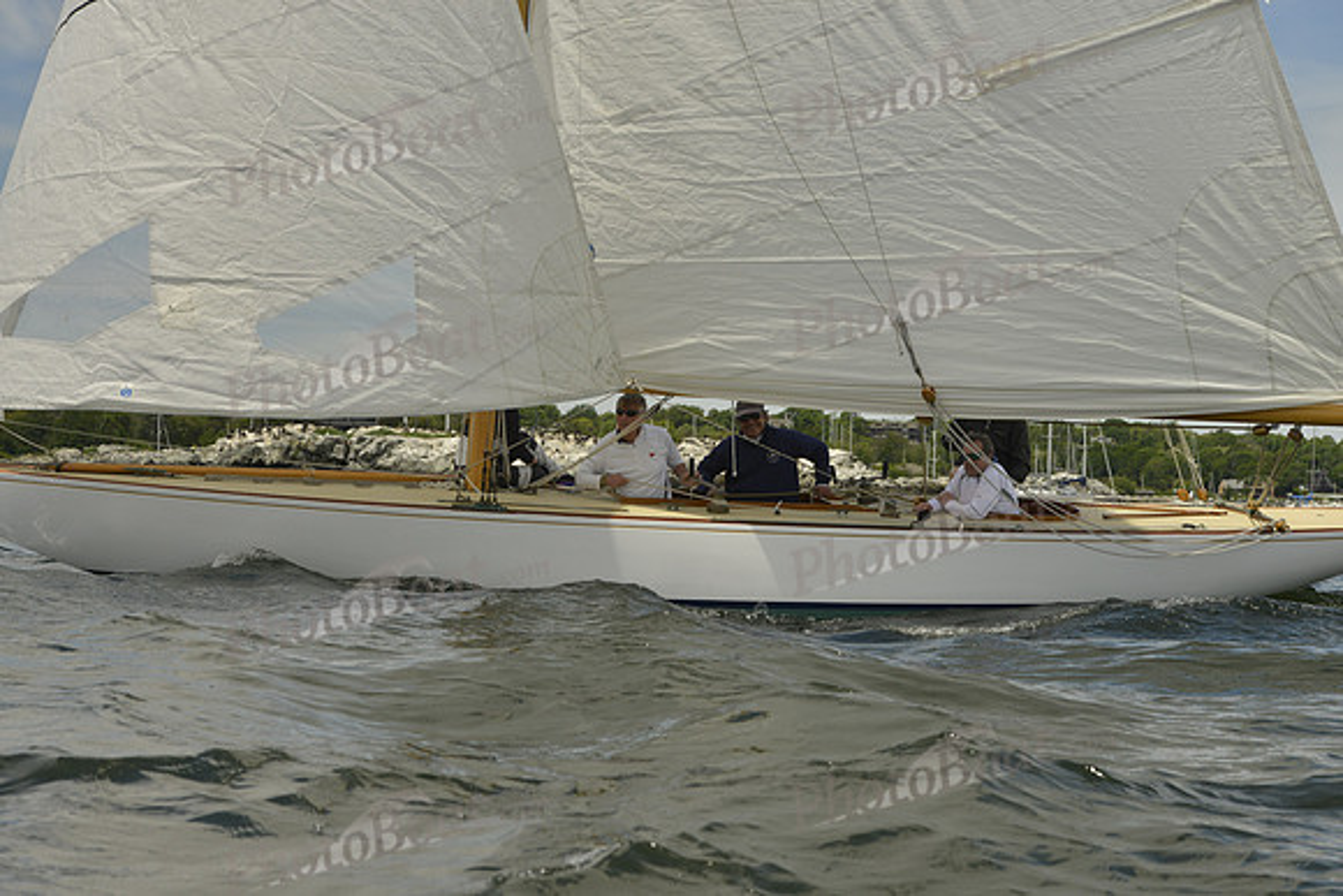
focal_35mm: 70
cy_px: 448
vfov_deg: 19.5
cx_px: 672
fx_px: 2612
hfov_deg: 28.8
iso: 280
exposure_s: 1/1600
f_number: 9
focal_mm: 70
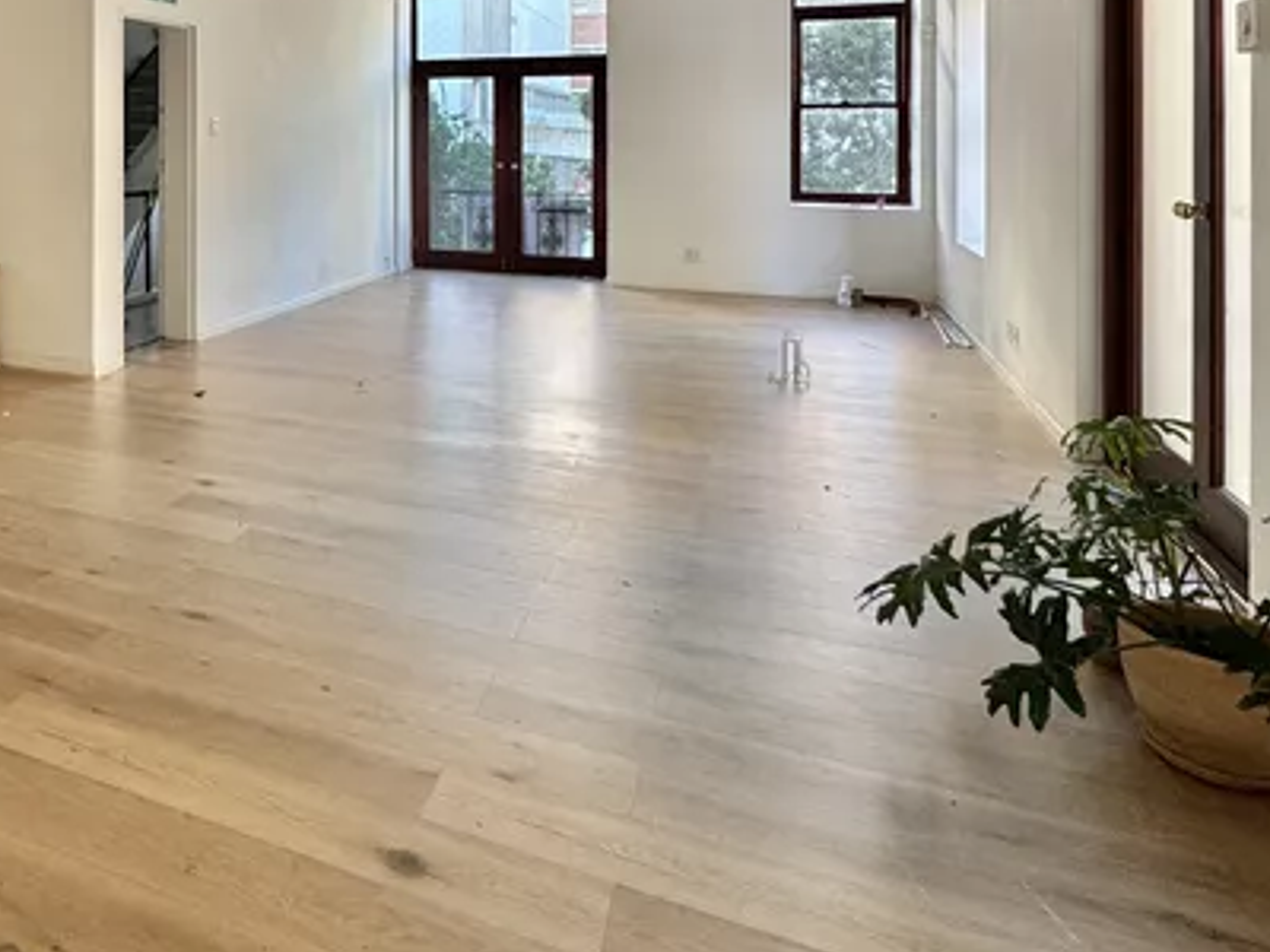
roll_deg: +0.0
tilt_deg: -1.0
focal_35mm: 28
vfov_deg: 46.2
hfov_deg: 57.7
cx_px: 219
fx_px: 1027
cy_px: 143
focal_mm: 2.22
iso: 80
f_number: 2.2
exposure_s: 1/99
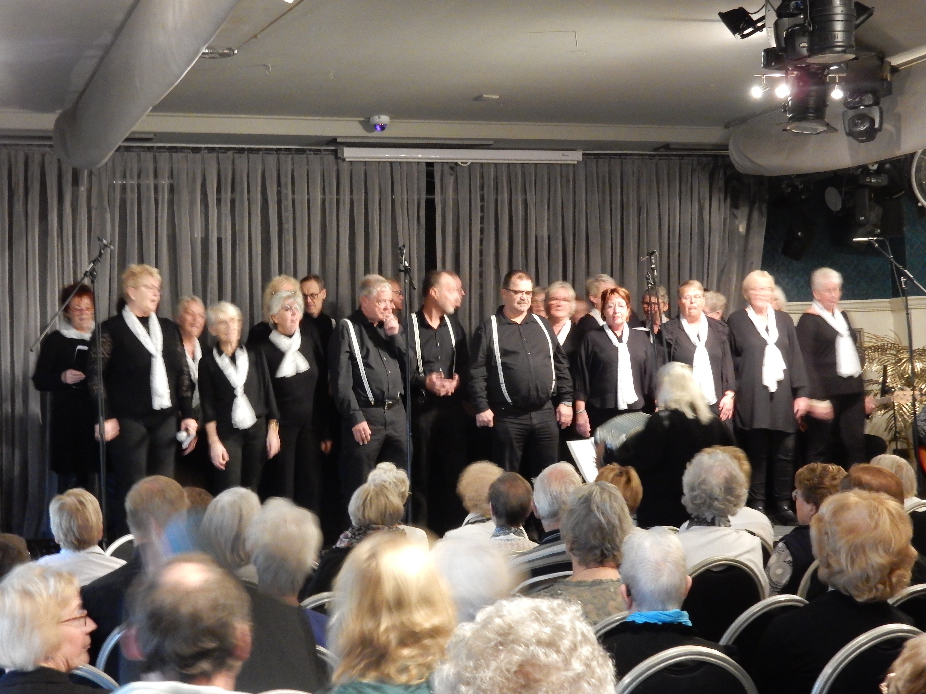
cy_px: 347
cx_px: 463
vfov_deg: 24.4
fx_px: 1605
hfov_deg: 32.2
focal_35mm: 60
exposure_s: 1/3
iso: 800
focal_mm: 10.7
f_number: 4.5
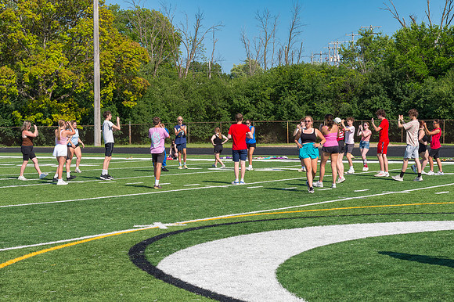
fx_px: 920
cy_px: 145
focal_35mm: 73
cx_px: 210
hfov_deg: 27.7
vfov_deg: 18.7
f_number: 13
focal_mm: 66
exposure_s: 1/640
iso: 1250
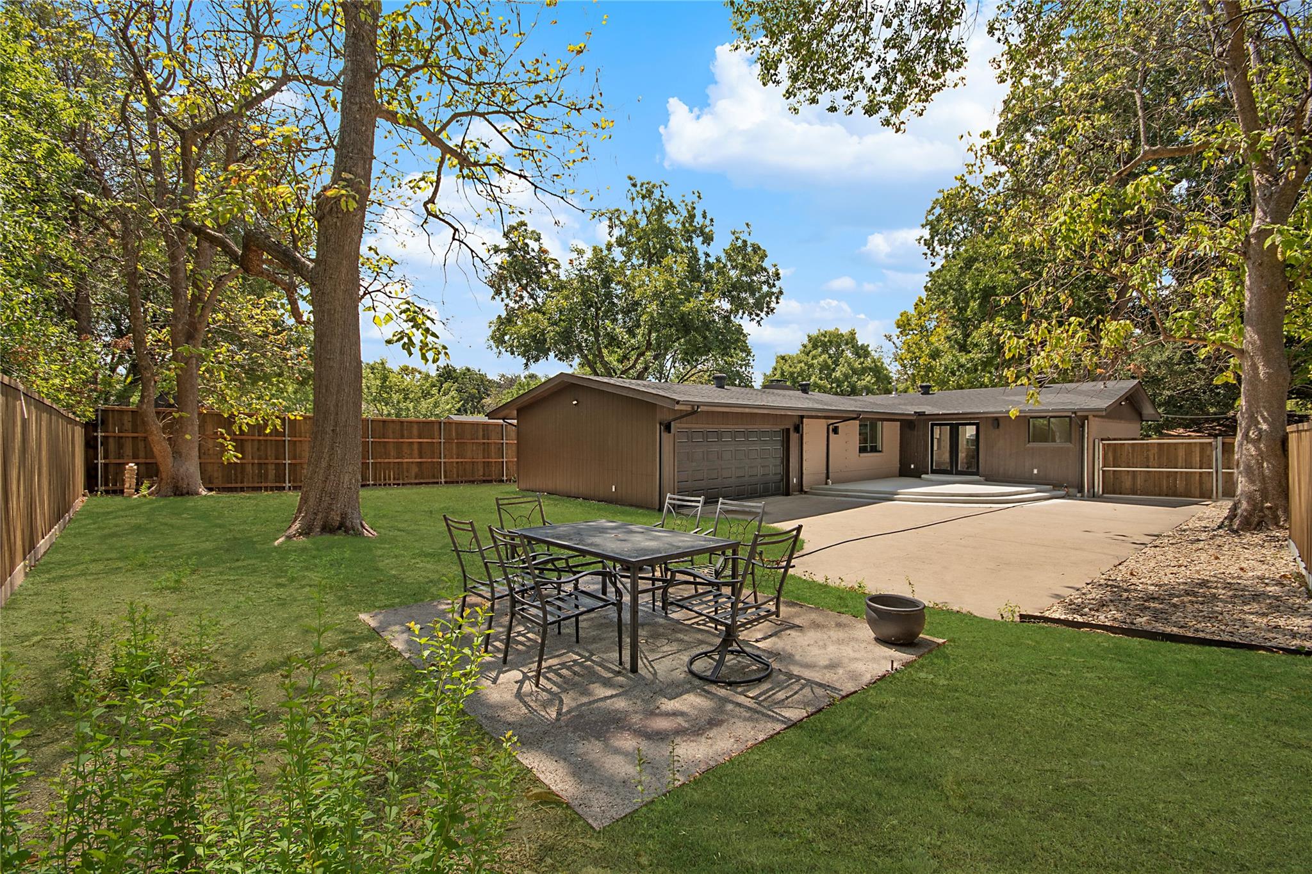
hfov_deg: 100.4
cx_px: 656
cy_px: 437
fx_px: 546
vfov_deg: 77.3
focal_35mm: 15
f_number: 8
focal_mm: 10
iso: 100
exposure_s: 1/250
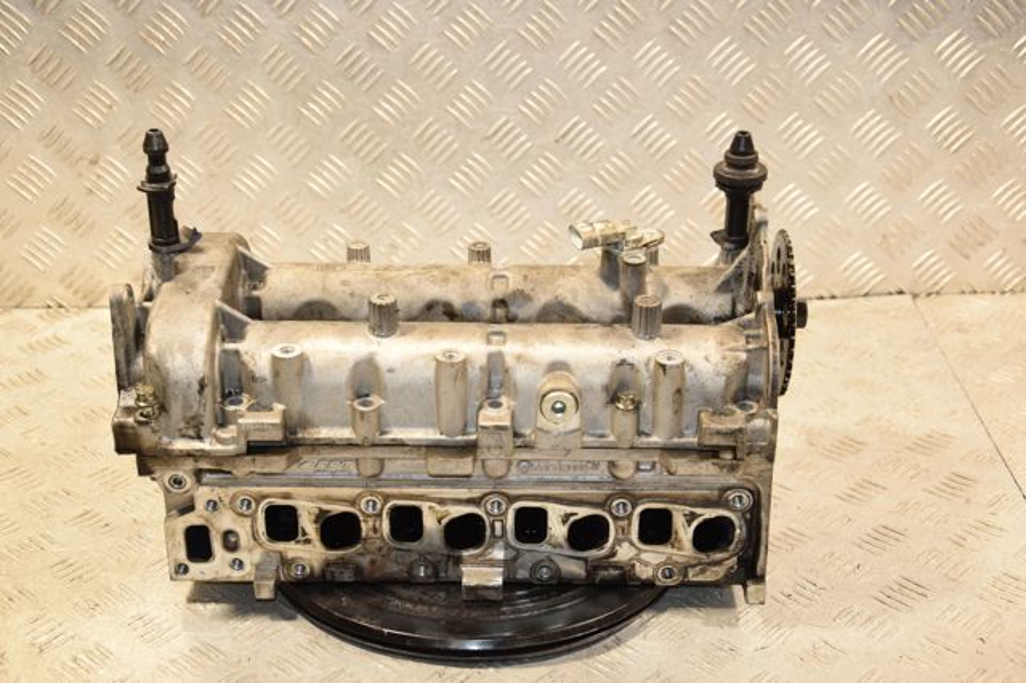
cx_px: 513
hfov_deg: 33.4
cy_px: 342
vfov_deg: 22.6
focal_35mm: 60
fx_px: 1709
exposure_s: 1/200
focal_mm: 40
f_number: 5
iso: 800
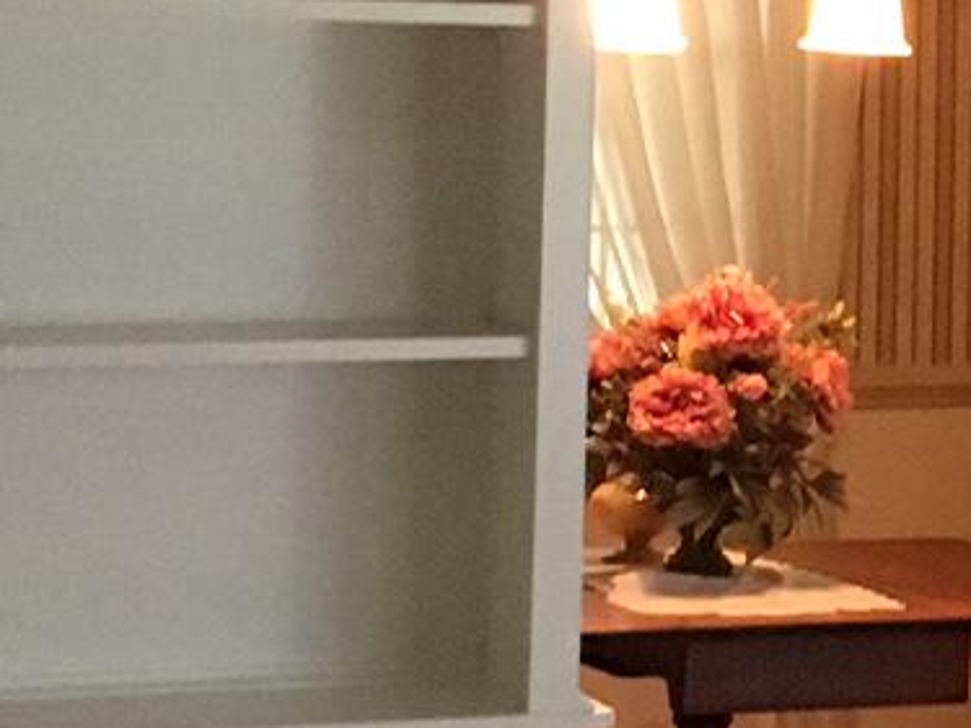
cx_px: 1864
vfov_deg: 9.5
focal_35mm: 156
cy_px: 212
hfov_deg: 11.5
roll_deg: -1.7
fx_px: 4374
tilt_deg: -0.7
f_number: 2.2
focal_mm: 4.15
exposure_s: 1/30
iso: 160
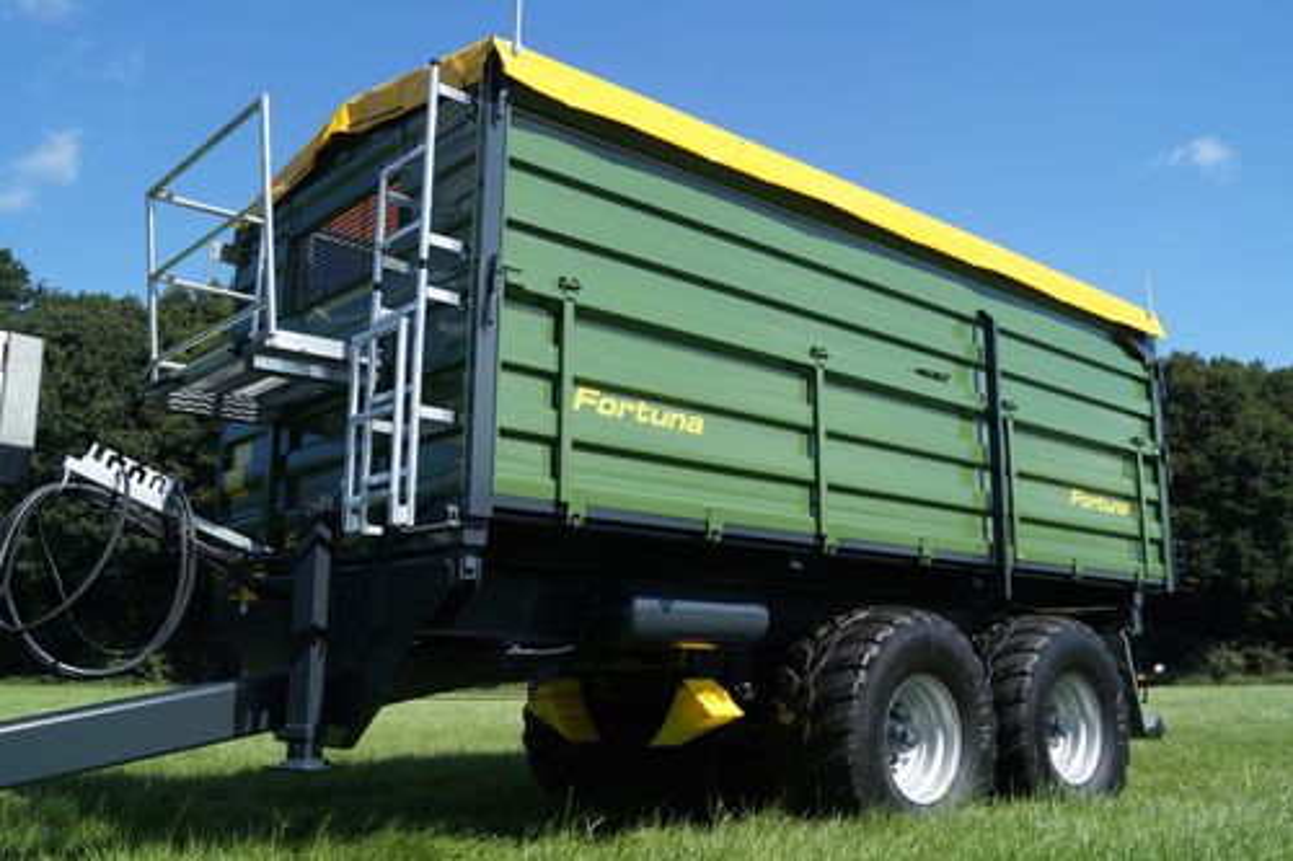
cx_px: 646
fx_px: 1185
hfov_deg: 57.2
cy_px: 430
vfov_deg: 39.9
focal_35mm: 33
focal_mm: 22
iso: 100
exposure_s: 1/320
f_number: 6.3
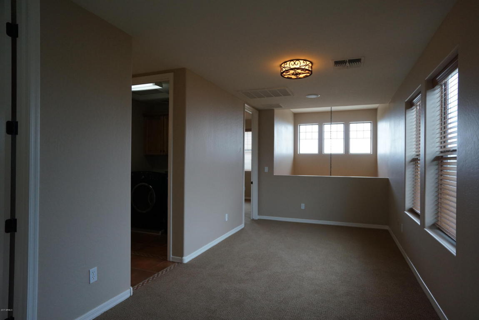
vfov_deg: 59.5
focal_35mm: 21
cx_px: 240
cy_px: 160
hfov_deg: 81.2
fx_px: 279
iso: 2000
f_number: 4
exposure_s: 1/160
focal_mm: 21
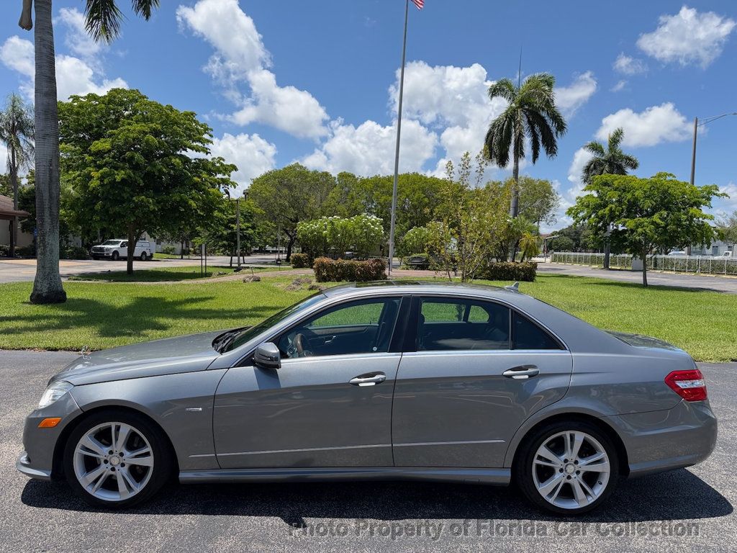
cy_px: 276
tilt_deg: -2.3
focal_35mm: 24
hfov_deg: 71.6
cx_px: 368
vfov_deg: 56.8
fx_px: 511
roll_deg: -0.7
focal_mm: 6.76
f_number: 1.78
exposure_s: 1/3584
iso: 100
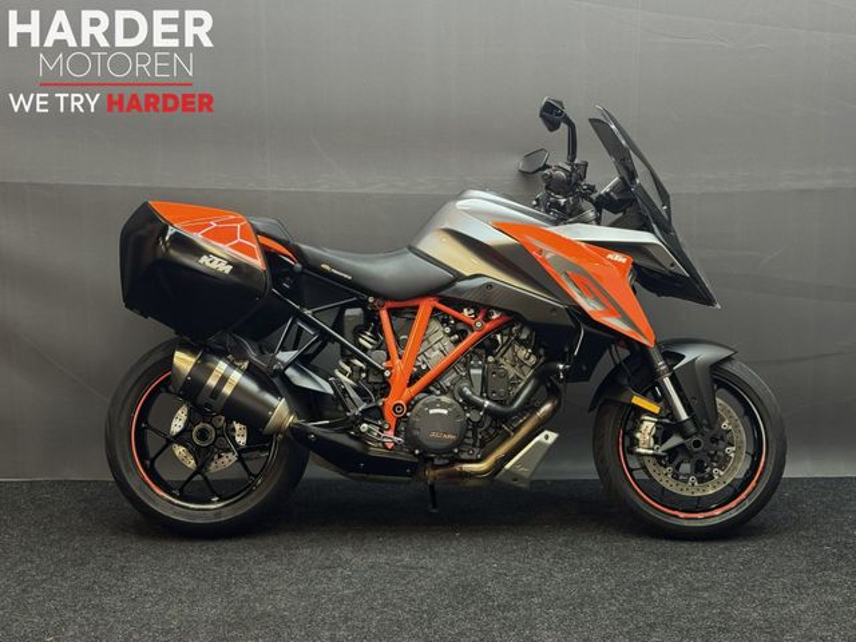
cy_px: 321
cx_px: 428
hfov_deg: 39.7
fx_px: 1187
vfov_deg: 30.3
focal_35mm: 48
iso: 160
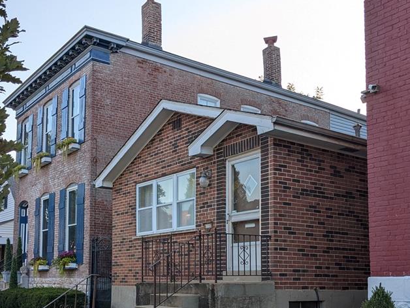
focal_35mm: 44
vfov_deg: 32.1
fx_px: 521
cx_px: 188
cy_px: 239
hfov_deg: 42.9
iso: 36
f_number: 1.73
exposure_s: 1/1017
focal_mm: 4.38
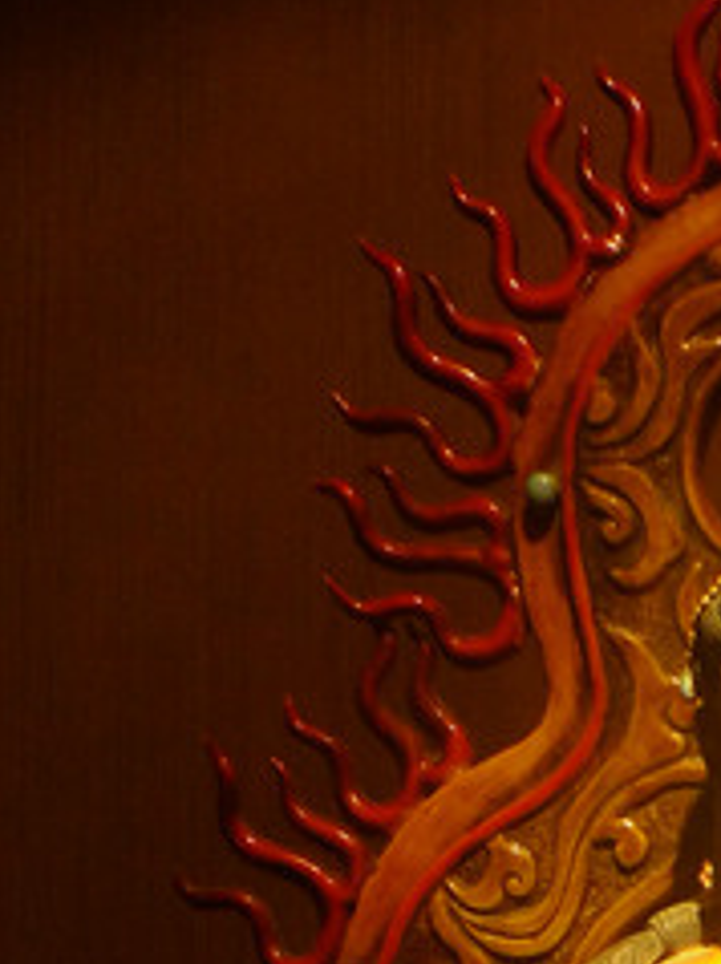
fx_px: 2810
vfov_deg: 16.9
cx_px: 851
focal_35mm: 101
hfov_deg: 14.2
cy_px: 1600
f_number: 2.8
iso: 320
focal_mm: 6.3
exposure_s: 1/40
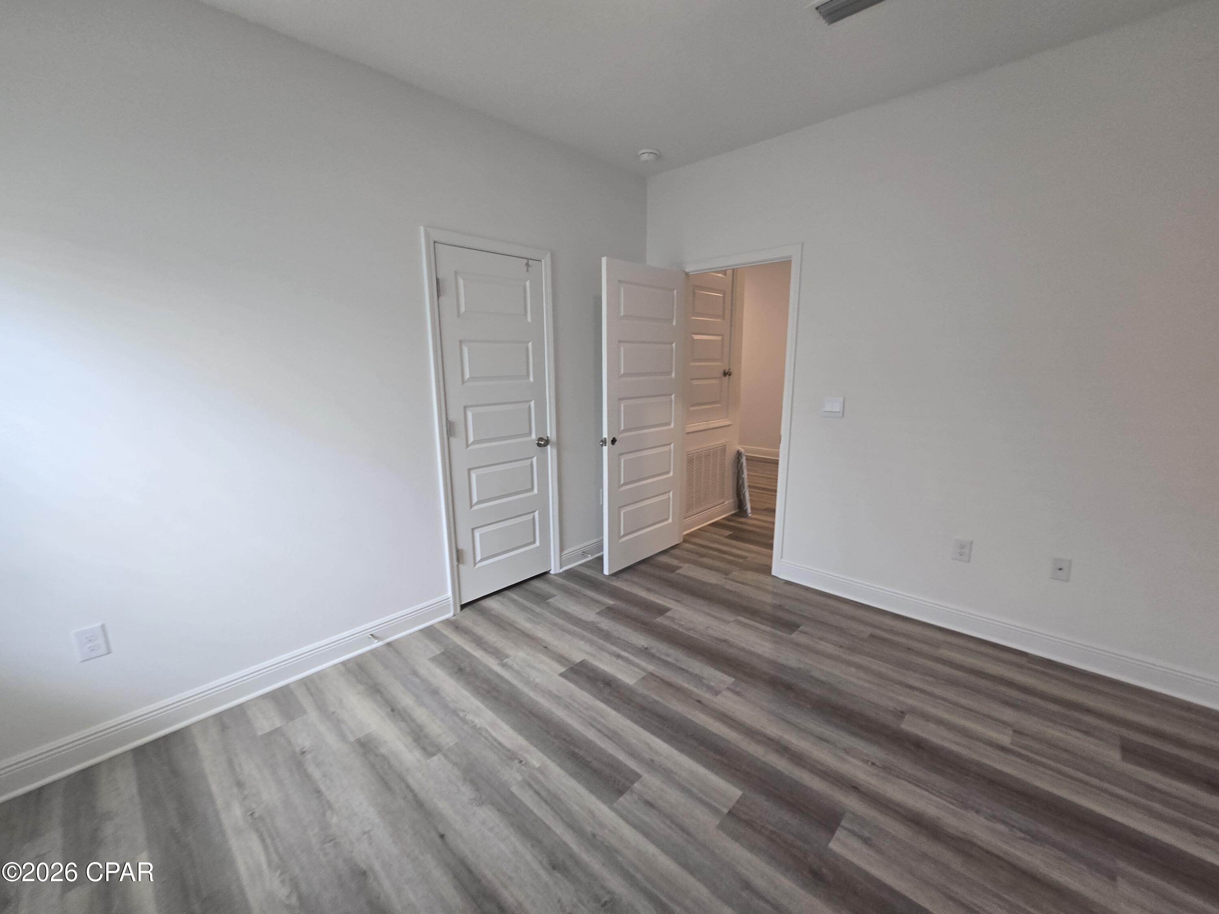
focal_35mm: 13
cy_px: 457
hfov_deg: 106.2
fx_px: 458
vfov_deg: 89.9
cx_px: 610
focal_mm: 2.2
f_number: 2.2
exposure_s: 1/60
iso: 100
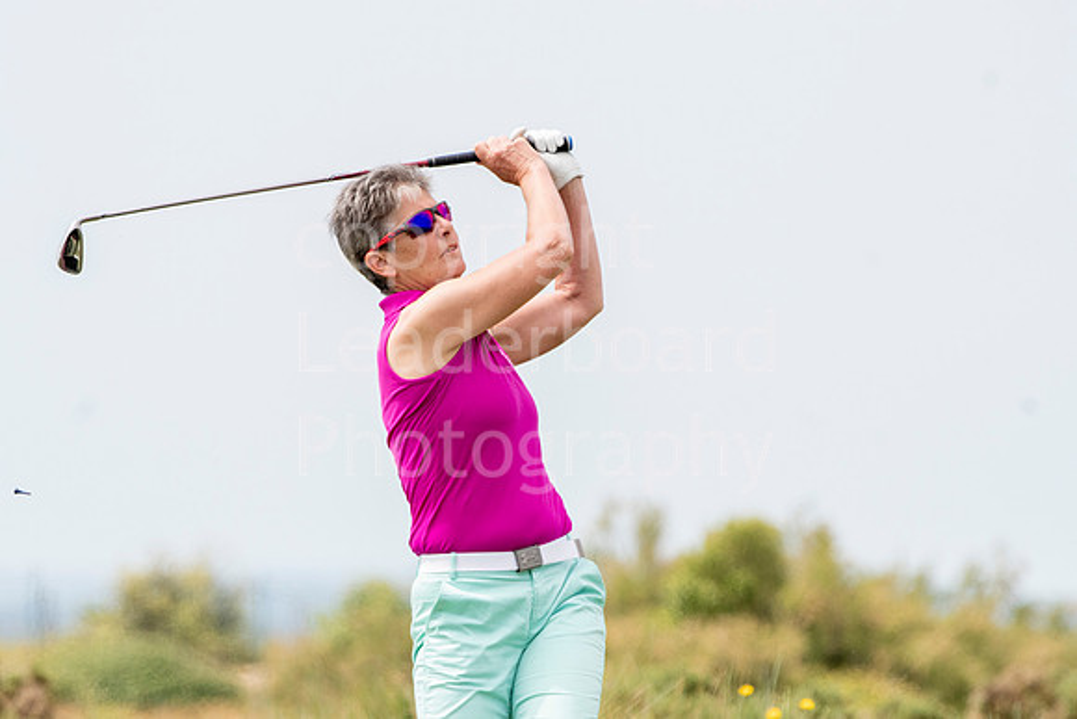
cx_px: 538
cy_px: 360
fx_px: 15709
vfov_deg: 2.6
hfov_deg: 3.9
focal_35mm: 525
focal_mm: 350
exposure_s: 1/1600
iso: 500
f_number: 7.1
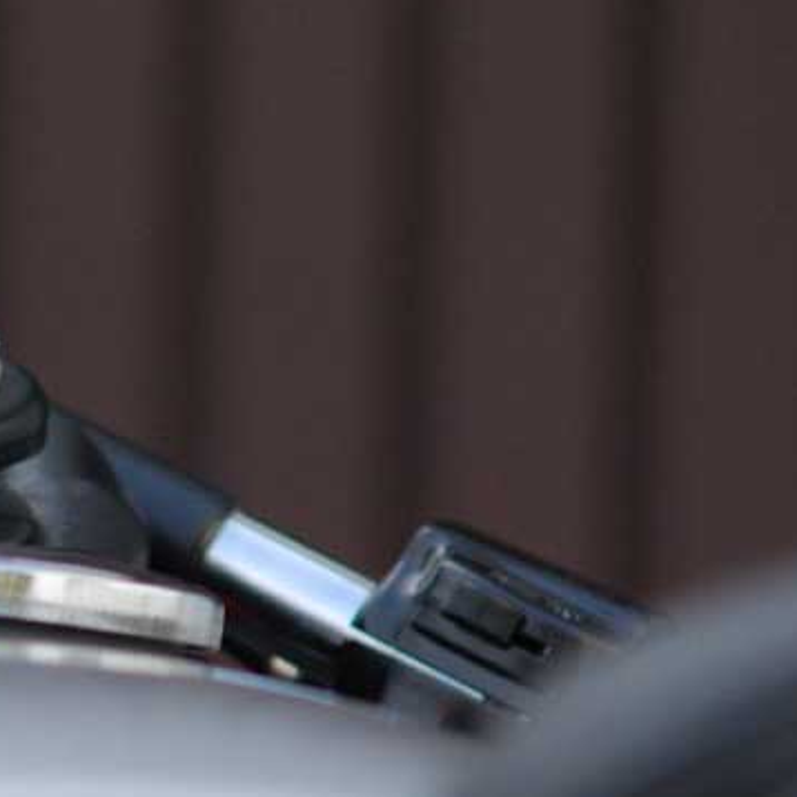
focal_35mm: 657
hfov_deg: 2.7
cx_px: -169
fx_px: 17114
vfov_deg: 2.7
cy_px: 558
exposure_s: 1/1000
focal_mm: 180
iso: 800
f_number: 4
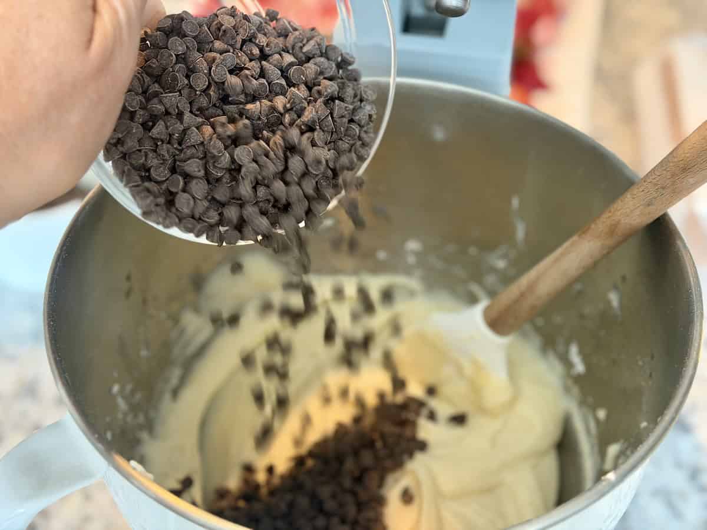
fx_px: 980
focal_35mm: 48
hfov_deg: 39.7
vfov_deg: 30.3
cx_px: 354
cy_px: 265
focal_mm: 6.8
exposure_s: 1/40
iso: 320
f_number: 1.8
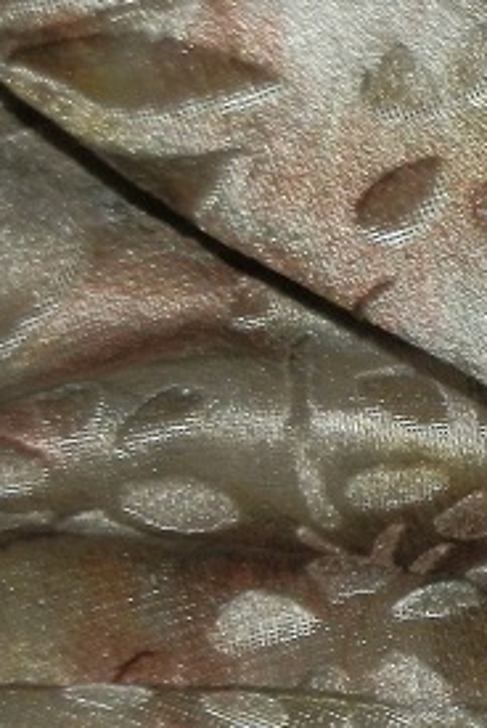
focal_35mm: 236
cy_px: 641
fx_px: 4776
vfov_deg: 8.7
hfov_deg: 5.5
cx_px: 1337
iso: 100
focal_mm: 10.99
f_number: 3.7
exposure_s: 1/100
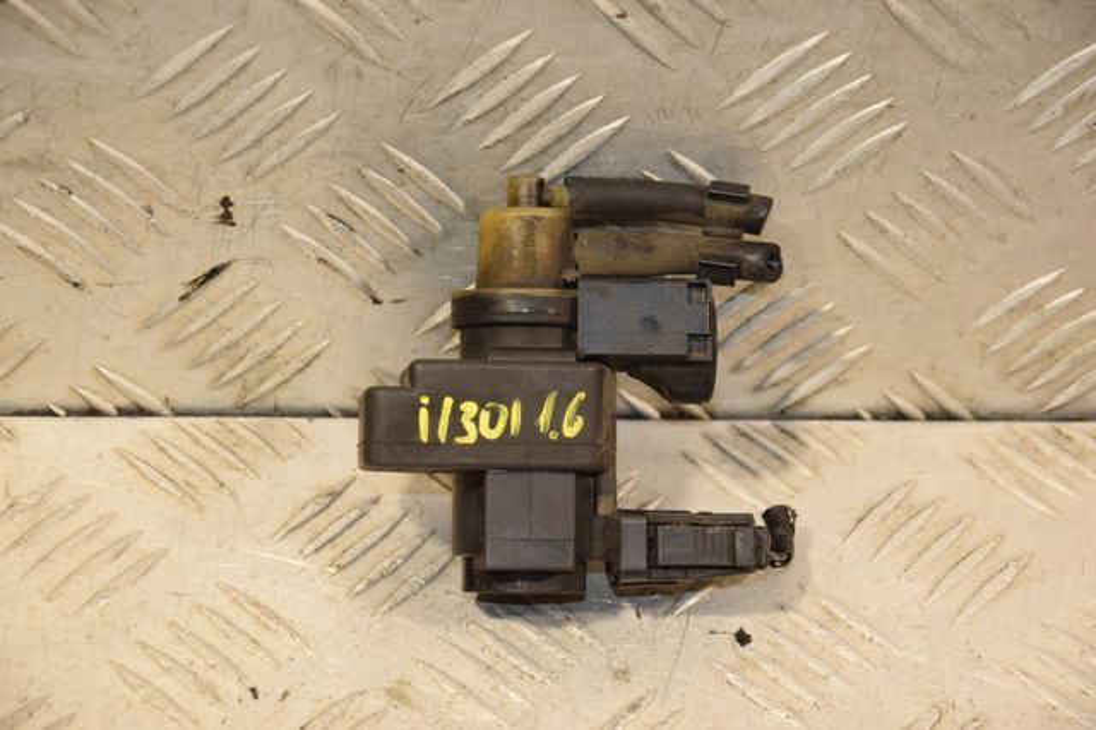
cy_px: 365
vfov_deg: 10.7
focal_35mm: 128
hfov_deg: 16.1
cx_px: 548
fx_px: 3879
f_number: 5.6
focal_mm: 85
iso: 800
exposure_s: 1/200
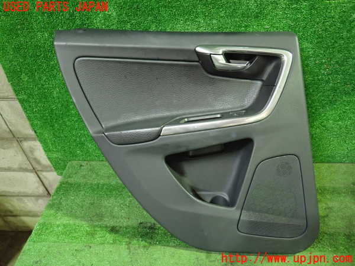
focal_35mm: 25
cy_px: 133
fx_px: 256
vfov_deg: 54.9
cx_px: 178
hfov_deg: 69.4
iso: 640
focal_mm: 4.5
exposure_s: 1/30
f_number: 2
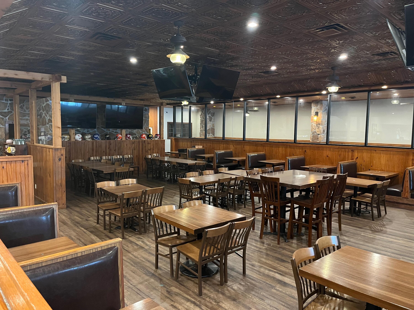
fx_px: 311
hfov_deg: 67.3
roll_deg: -0.6
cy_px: 155
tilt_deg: -4.9
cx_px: 207
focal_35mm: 26
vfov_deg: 53.1
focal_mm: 5.1
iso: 500
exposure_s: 1/30
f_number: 1.6
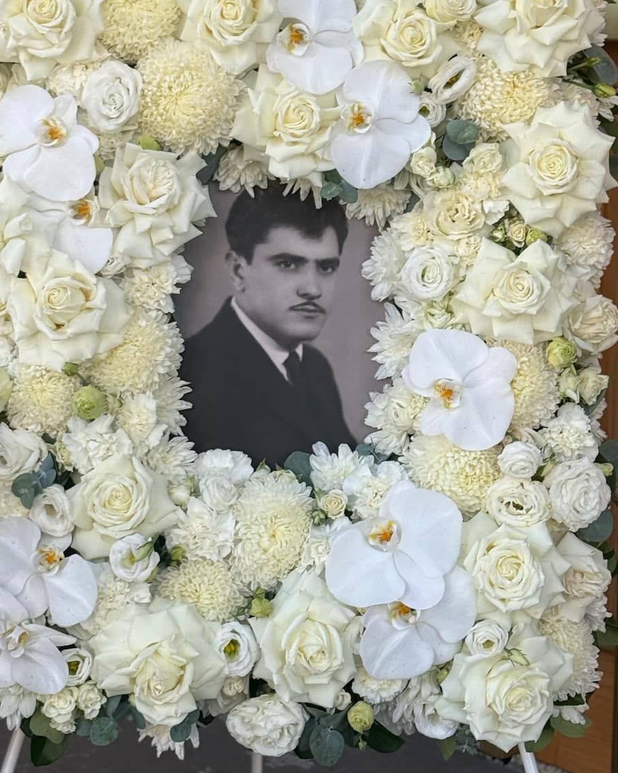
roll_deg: -1.1
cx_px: 305
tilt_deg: -8.7
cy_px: 279
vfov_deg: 22.4
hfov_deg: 18.1
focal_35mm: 85
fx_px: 1944
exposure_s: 1/447
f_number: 1.78
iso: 64
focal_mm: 6.76
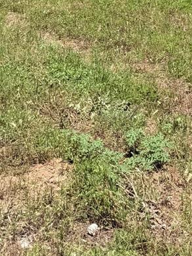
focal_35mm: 95
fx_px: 703
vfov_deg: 17.3
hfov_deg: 13.4
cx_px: 379
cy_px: -191
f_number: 1.78
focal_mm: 6.76
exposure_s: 1/5714
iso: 80
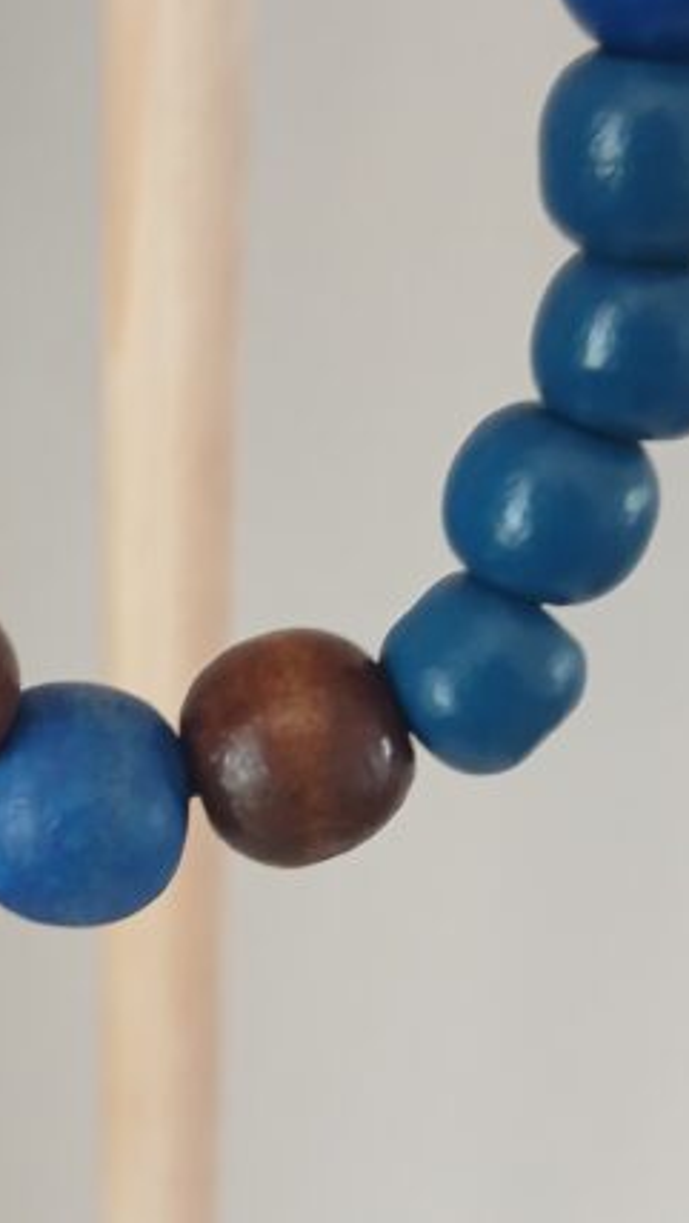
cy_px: 569
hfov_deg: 21.6
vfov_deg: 37.8
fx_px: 1785
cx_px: 146
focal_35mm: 55
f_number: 1.8
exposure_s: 1/25
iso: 250
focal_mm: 3.98
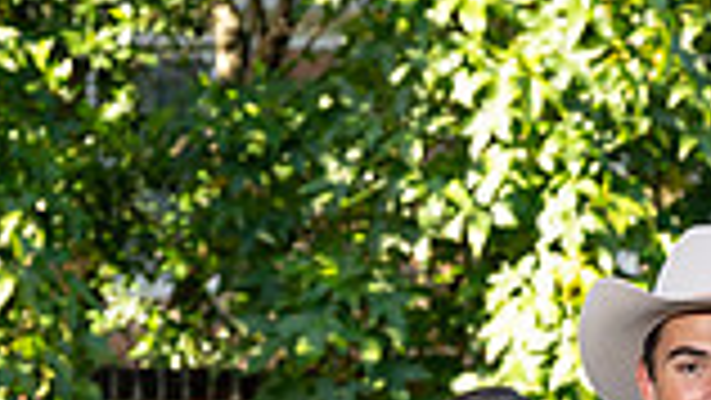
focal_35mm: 272
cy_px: 993
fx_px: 5130
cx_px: 612
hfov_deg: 7.9
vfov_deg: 4.4
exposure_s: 1/200
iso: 400
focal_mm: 91
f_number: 5
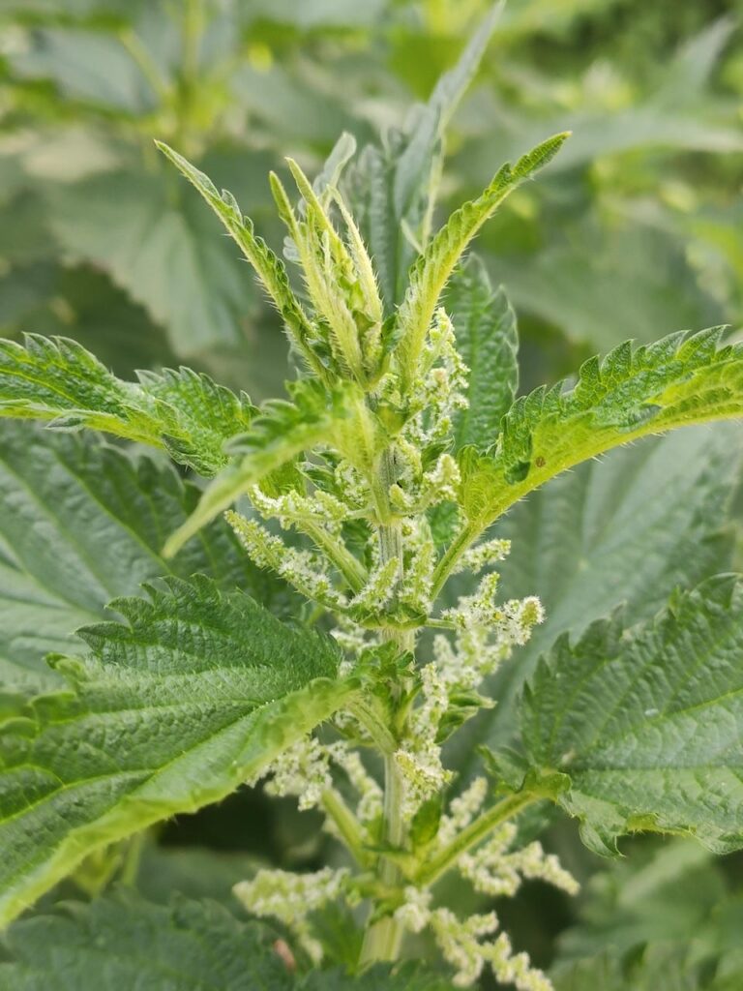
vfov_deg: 36.8
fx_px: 1488
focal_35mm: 52
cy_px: 496
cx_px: 372
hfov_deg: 28.0
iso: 112
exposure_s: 1/107
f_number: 1.75
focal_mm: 4.77
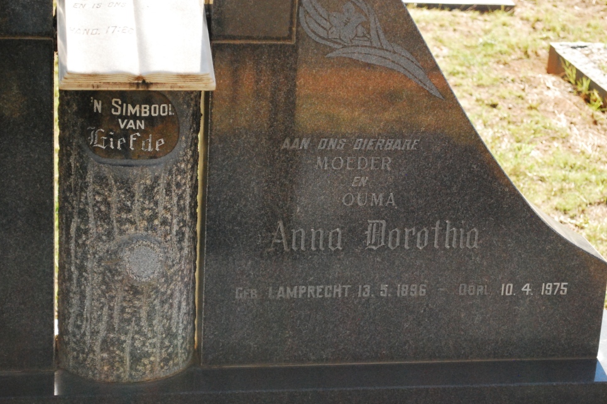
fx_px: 1476
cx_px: 307
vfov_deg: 15.6
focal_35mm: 88
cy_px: 195
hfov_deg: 23.2
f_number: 5.6
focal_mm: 55
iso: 1600
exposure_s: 1/1600
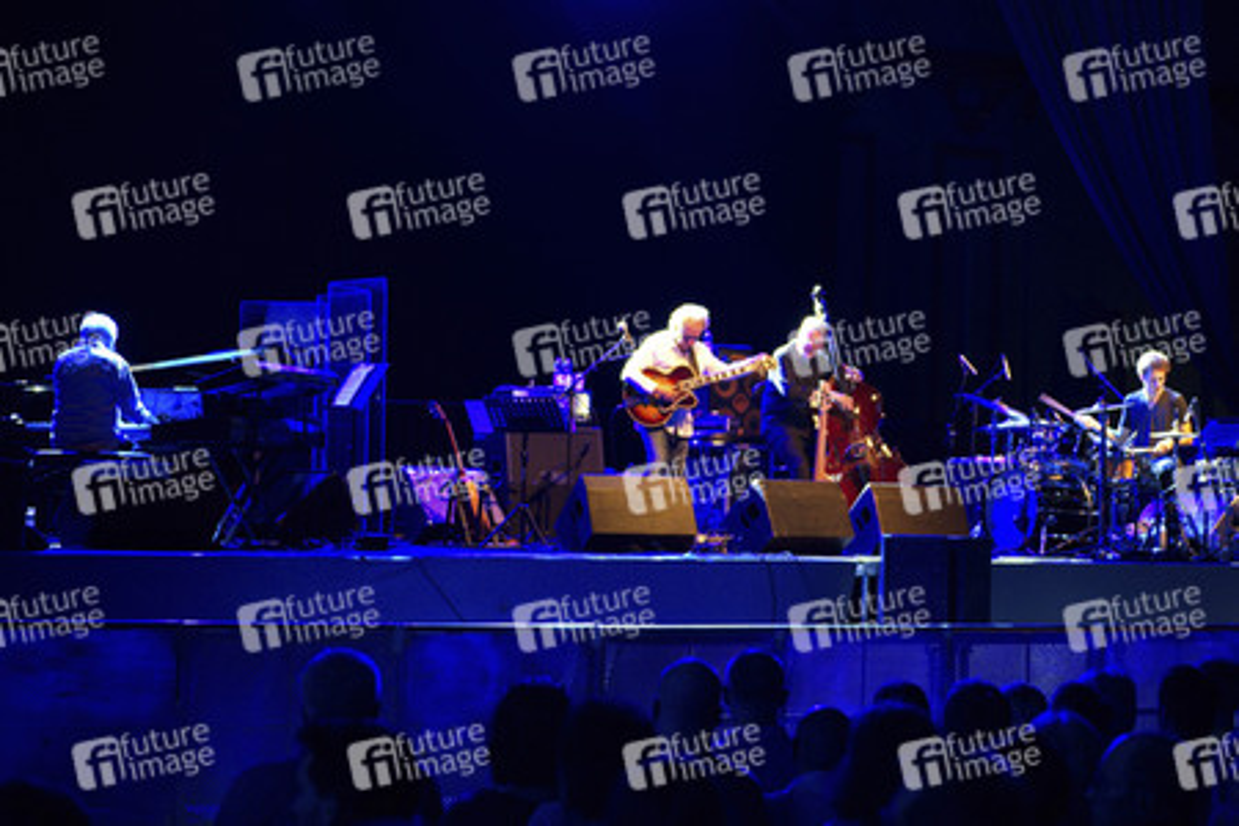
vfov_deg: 19.5
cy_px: 413
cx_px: 620
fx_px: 2409
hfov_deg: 28.8
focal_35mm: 70
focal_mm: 70
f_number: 2.8
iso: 3200
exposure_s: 1/60
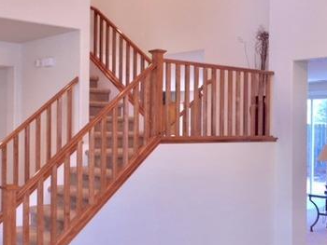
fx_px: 501
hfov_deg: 35.1
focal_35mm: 53
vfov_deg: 27.6
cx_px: 71
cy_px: 129
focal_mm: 4.15
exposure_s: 1/30
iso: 64
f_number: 2.2
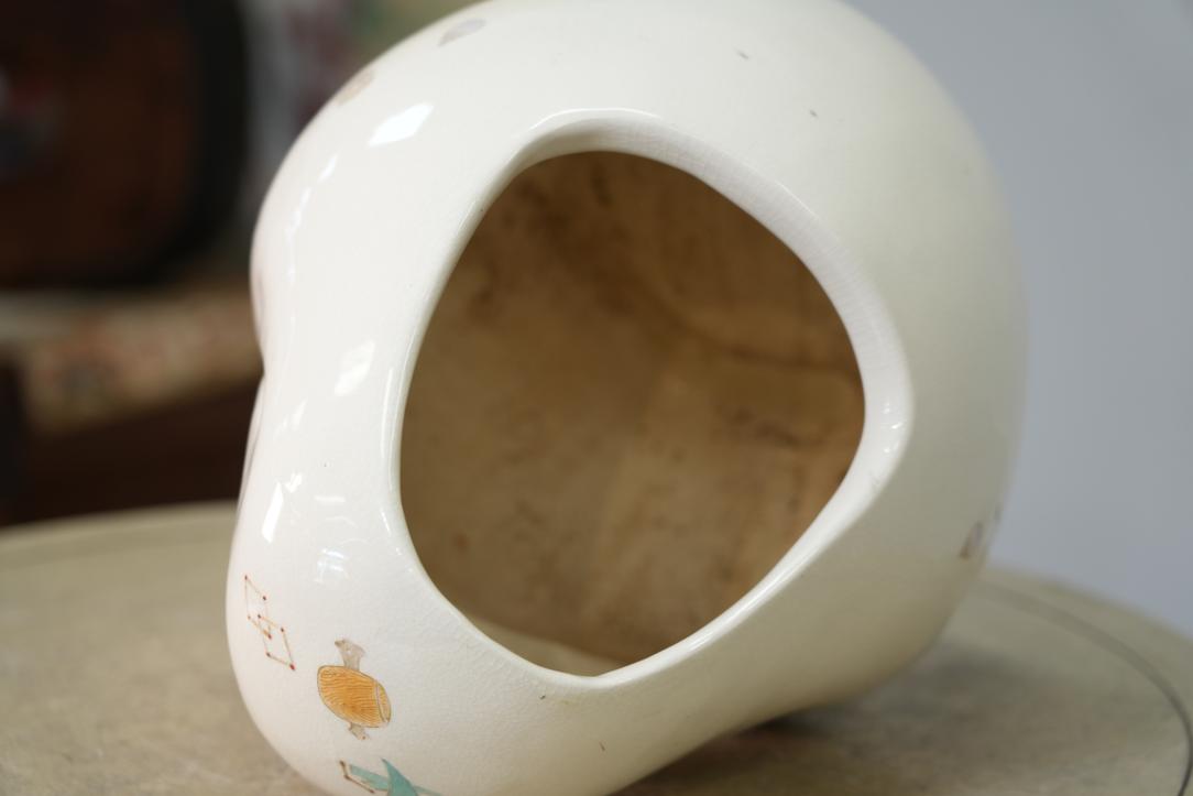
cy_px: 398
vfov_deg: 14.9
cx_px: 596
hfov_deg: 22.1
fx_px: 3049
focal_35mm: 92
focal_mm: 92
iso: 800
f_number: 4
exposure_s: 1/100
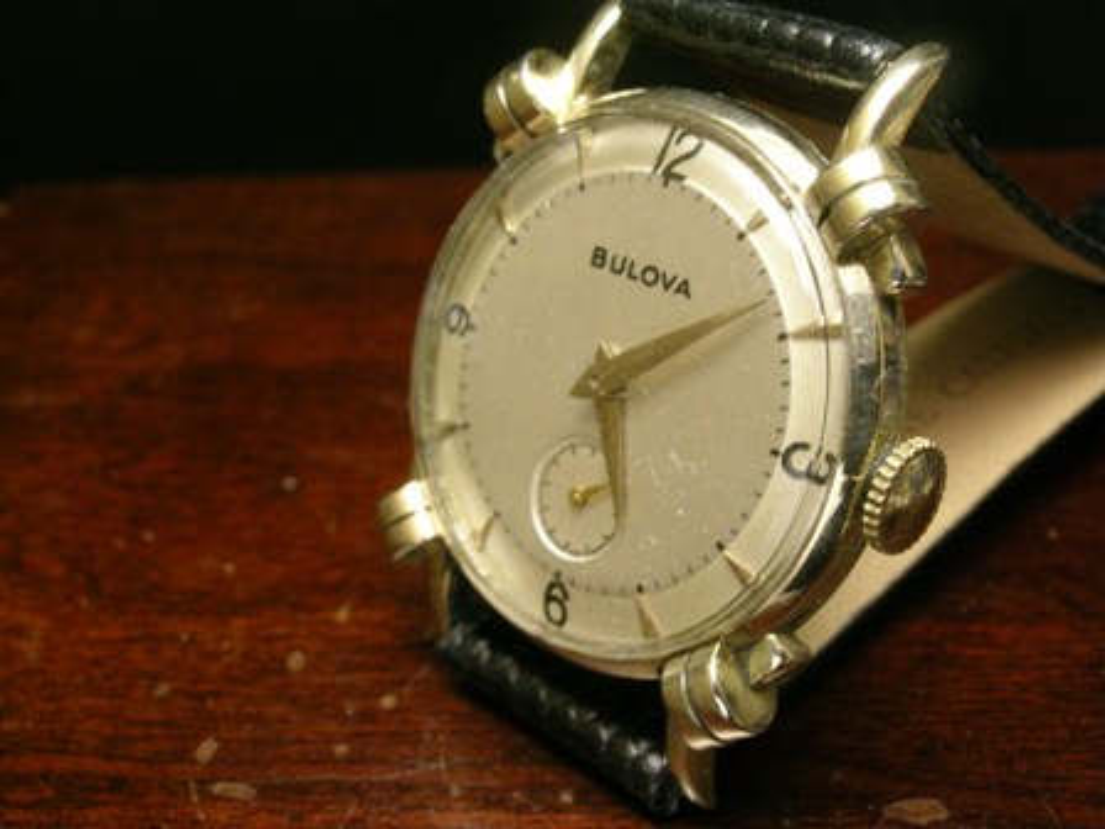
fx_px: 1692
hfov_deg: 36.2
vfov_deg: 27.5
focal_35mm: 53
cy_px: 414
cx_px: 552
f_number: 7
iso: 200
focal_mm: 11.1
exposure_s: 1/2
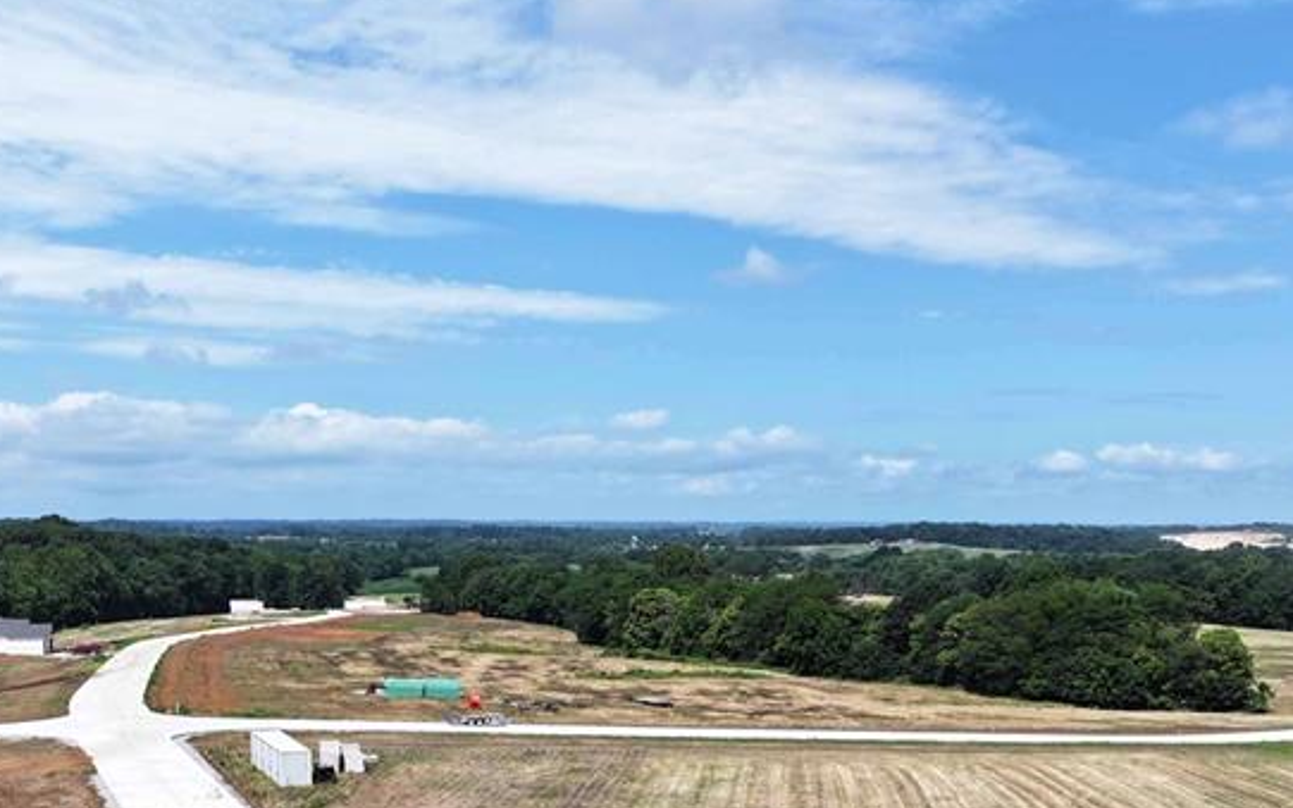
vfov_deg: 25.7
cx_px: 441
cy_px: 782
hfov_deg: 41.3
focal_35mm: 48
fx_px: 1692
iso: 100
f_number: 2.8
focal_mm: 12.29
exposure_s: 1/2500
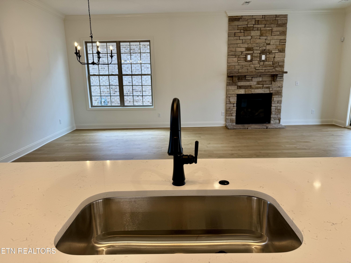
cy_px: 132
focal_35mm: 24
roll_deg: +1.6
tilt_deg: -12.2
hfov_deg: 71.6
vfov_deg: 56.8
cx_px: 176
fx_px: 243
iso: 80
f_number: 1.78
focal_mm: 6.76
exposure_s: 1/120
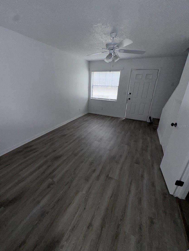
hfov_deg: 81.6
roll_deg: -1.0
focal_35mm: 15
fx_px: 109
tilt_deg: -21.1
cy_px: 126
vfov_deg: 98.2
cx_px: 88
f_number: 2.2
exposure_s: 1/122
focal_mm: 2.22
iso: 40
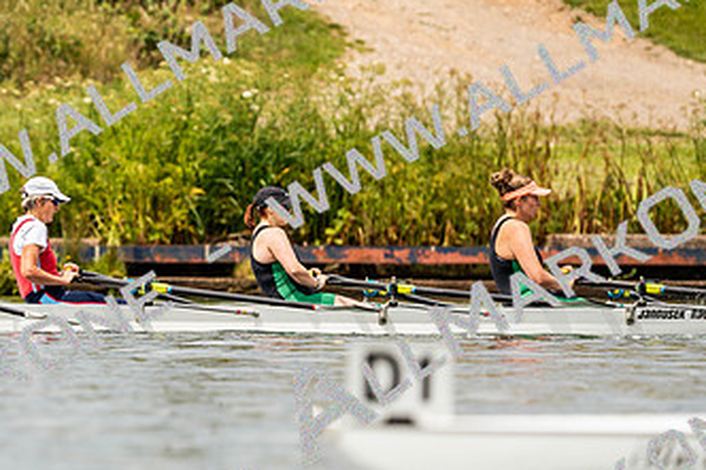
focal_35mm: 802
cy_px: 265
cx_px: 111
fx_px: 15720
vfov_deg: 1.7
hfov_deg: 2.6
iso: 200
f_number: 6.3
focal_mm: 459
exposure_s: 1/2000
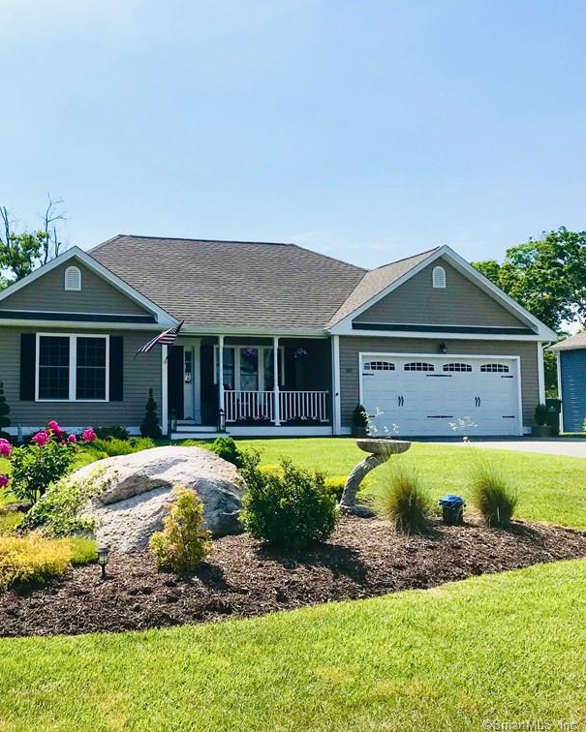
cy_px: 362
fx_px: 802
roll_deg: +0.4
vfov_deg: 49.1
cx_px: 122
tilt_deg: +3.0
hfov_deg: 38.7
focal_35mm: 37
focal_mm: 3.99
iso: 20
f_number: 1.8
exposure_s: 1/4000
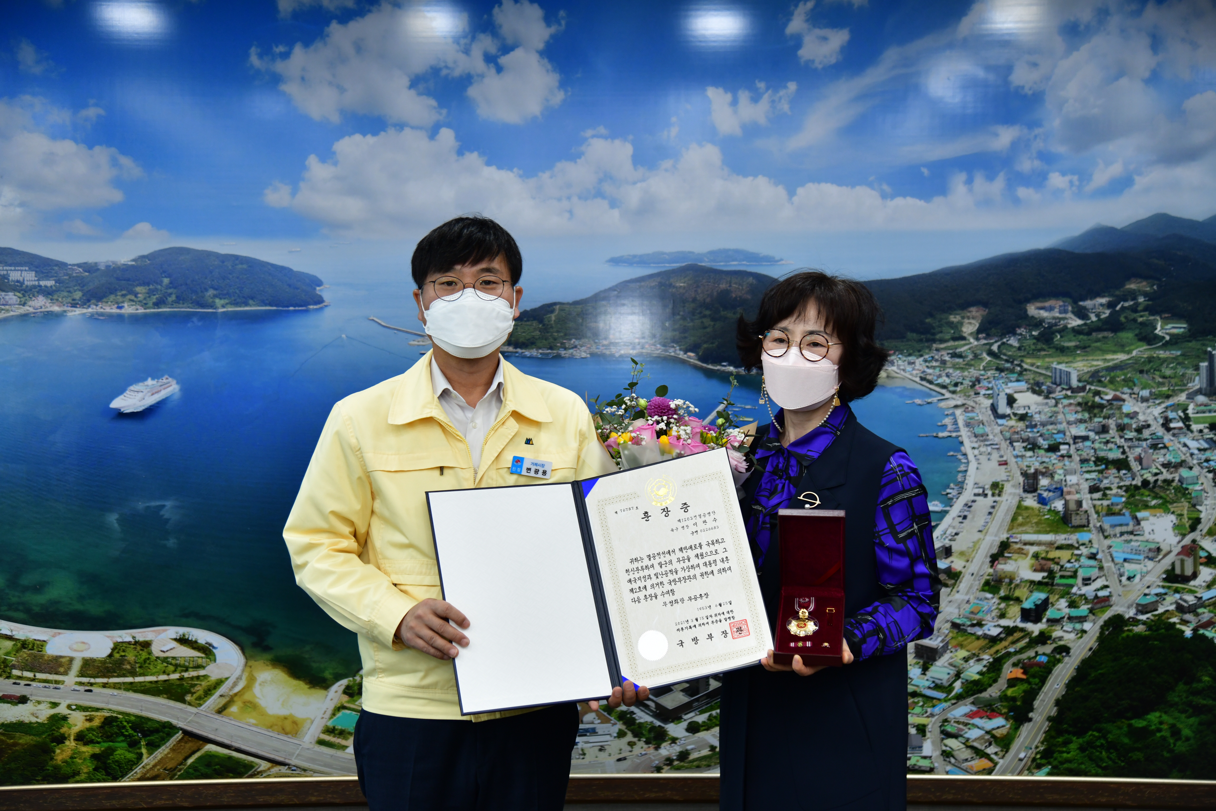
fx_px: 1621
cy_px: 406
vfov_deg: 28.1
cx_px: 608
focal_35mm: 48
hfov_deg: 41.1
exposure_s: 1/250
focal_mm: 48
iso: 800
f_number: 4
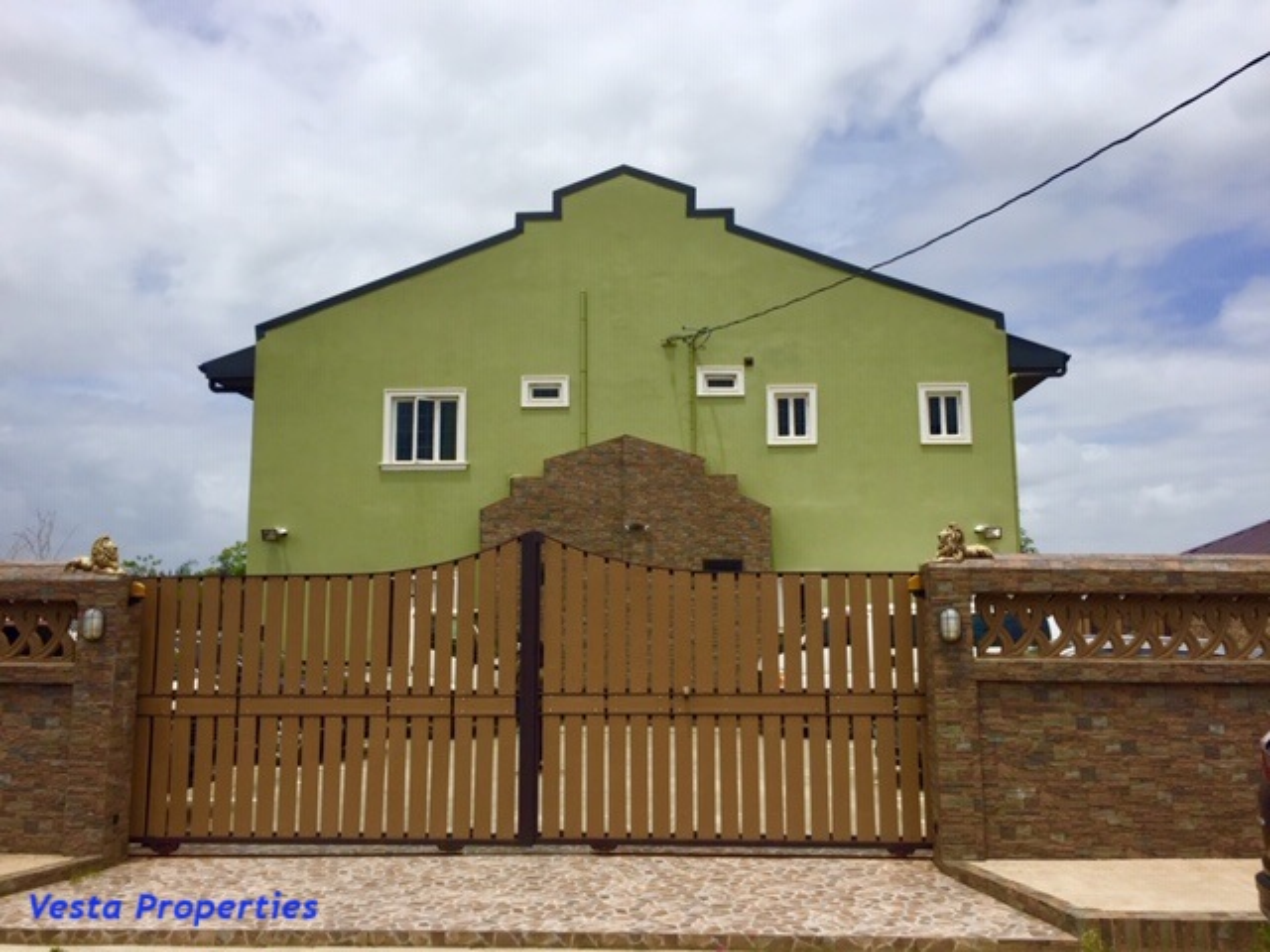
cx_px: 635
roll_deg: -2.5
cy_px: 476
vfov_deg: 48.2
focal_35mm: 29
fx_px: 1064
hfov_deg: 61.7
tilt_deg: +5.6
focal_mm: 4.15
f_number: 2.2
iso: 32
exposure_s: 1/3597
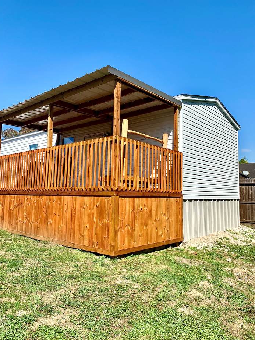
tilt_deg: +6.7
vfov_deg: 65.3
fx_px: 265
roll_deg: -1.7
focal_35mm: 27
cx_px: 129
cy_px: 165
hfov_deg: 51.4
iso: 25
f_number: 1.8
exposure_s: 1/2160
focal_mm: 4.25
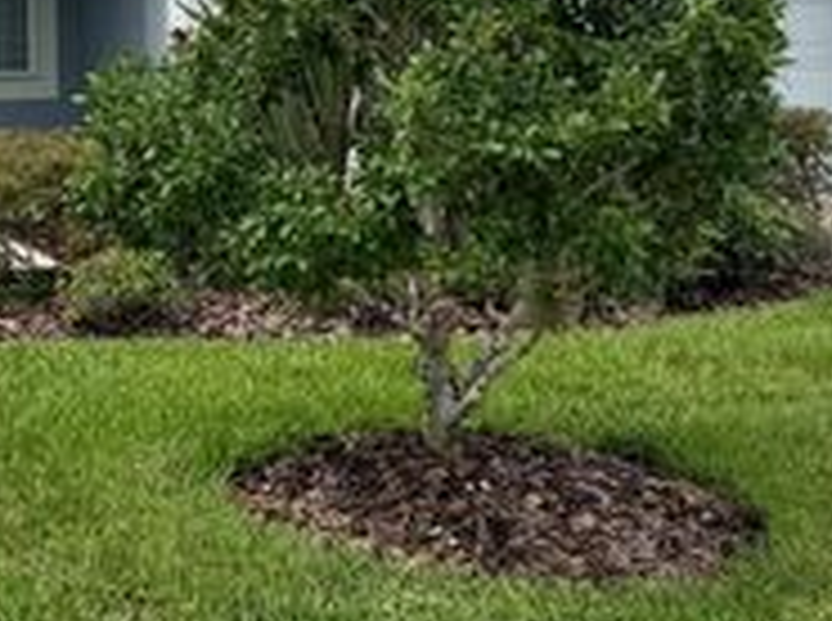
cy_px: -20
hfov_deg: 28.3
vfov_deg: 21.6
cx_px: 22
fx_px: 1559
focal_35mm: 65
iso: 80
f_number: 1.78
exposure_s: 1/5814
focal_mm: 6.76
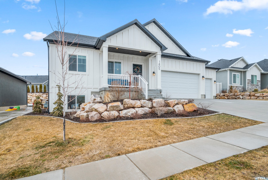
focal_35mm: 19
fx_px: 142
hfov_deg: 86.8
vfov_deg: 64.8
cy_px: 90
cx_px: 134
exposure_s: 1/80
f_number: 7.1
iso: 800
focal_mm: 19
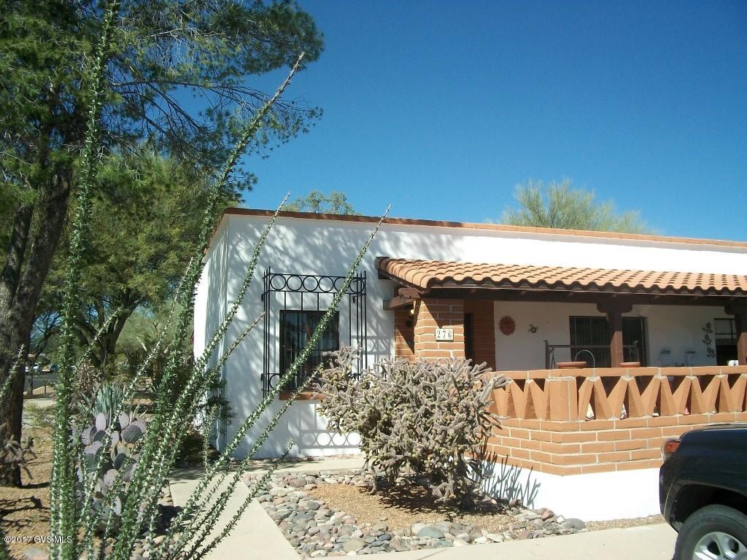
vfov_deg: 44.2
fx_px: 691
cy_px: 280
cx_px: 374
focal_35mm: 32
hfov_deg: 56.8
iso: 80
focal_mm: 5.7
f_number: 5.5
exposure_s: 1/400
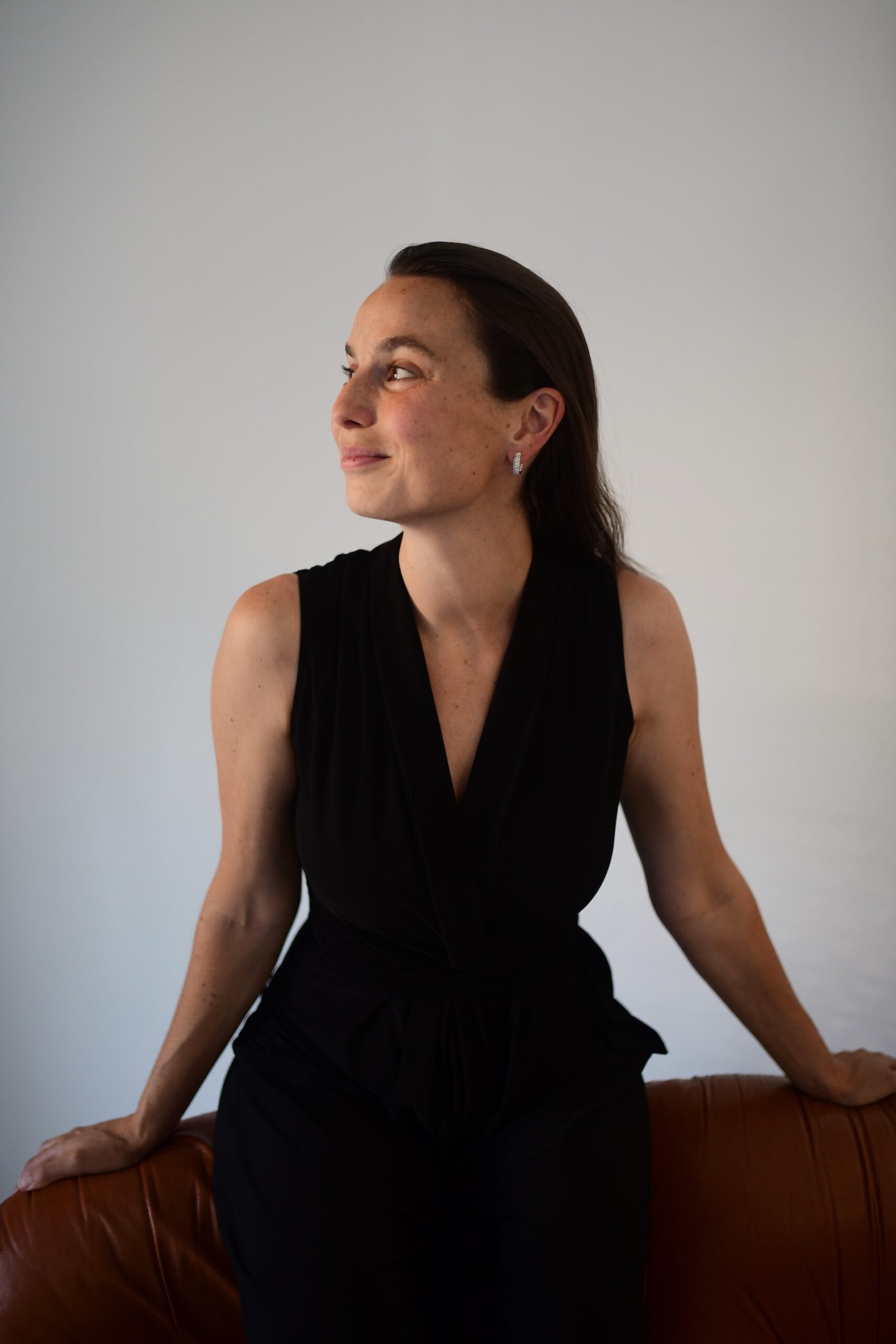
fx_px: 1306
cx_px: 448
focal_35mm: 35
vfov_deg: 54.4
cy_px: 672
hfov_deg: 37.9
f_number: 1.4
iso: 800
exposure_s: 1/125
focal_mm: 35
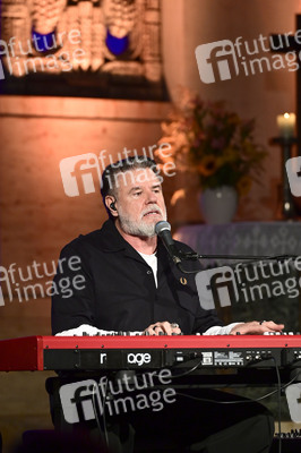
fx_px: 2512
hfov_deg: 6.9
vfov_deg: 10.3
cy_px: 226
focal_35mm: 200
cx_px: 150
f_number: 4.5
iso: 4000
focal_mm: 200
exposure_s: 1/250
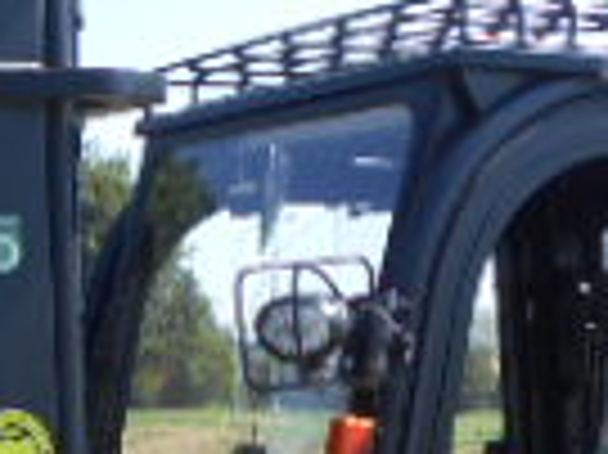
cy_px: 715
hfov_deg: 15.8
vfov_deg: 11.5
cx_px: 32
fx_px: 2158
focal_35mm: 123
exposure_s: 1/500
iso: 80
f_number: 3.2
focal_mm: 4.6
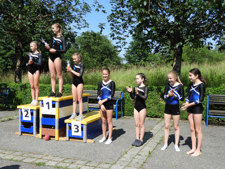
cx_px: 112
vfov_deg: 36.0
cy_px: 84
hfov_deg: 46.8
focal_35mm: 40
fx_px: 260
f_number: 3.8
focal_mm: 7.2
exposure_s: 1/800
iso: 100
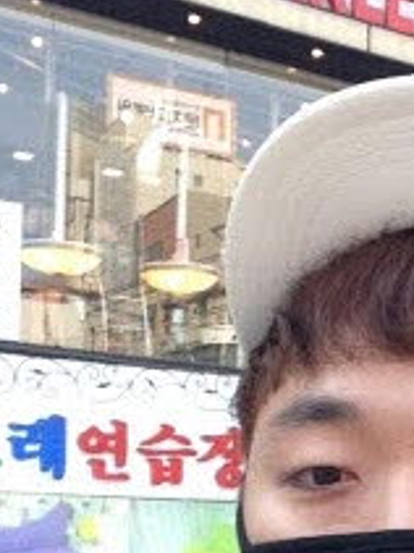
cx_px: 442
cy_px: 561
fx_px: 1325
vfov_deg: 22.6
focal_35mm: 83
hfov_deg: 17.2
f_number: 2.4
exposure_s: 1/126
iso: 32
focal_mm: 2.18
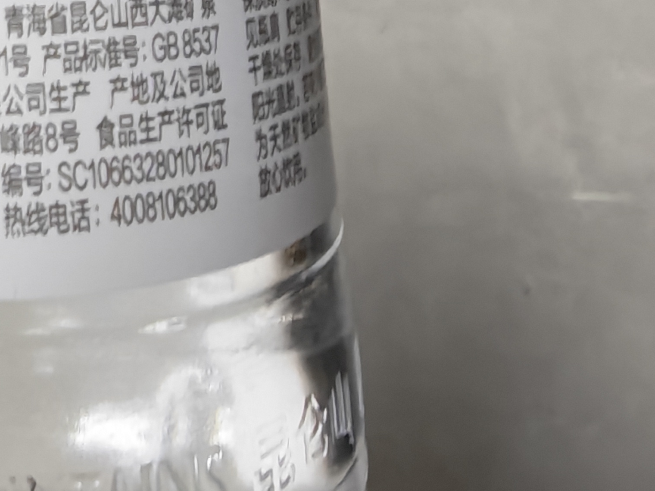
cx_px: -103
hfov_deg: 28.2
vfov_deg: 22.4
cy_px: -72
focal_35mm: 61
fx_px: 1154
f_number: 2
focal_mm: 1.82
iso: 400
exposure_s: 1/33
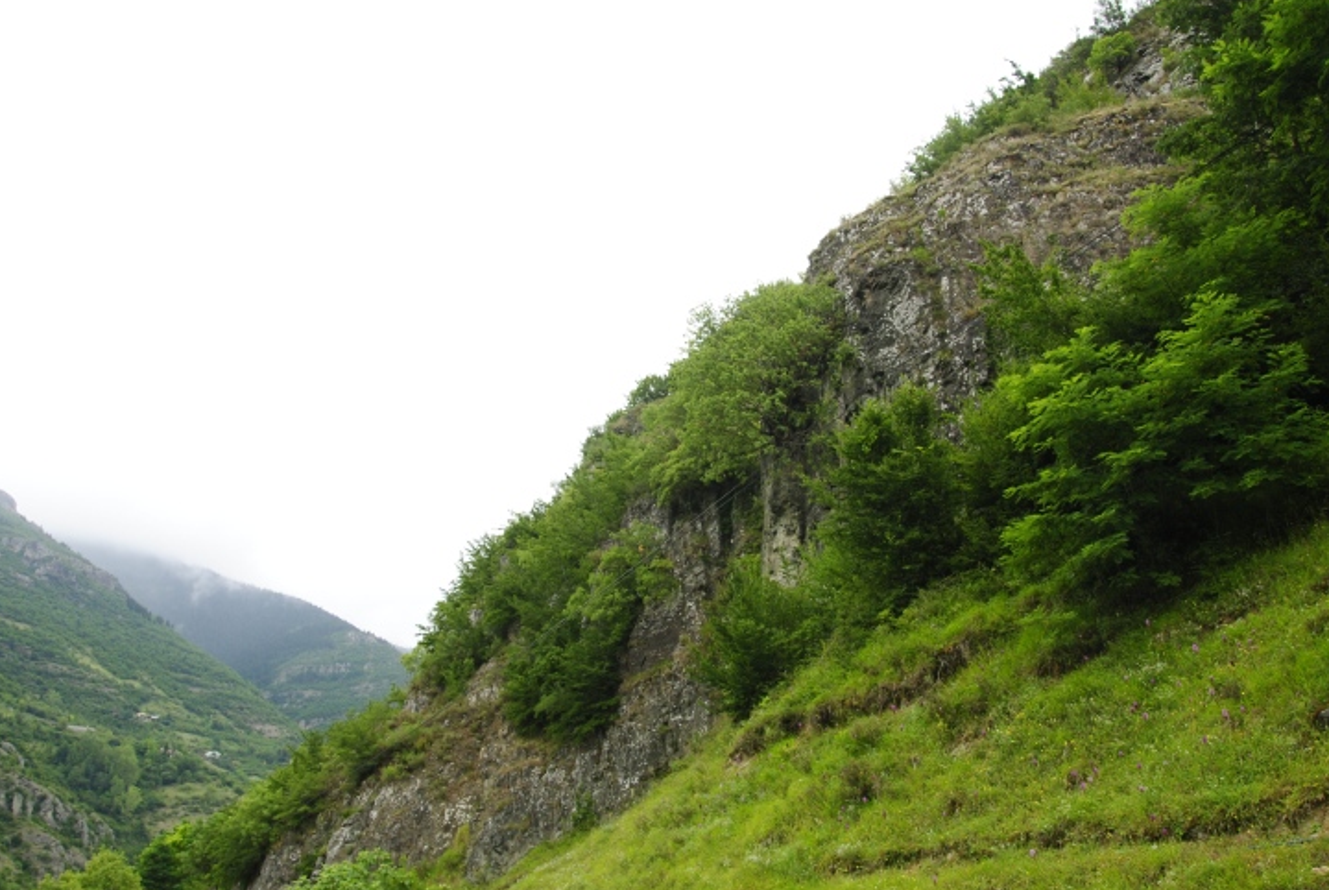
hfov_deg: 61.9
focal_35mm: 30
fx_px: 1109
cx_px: 668
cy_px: 451
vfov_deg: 43.7
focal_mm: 18
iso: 400
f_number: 6.3
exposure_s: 1/125
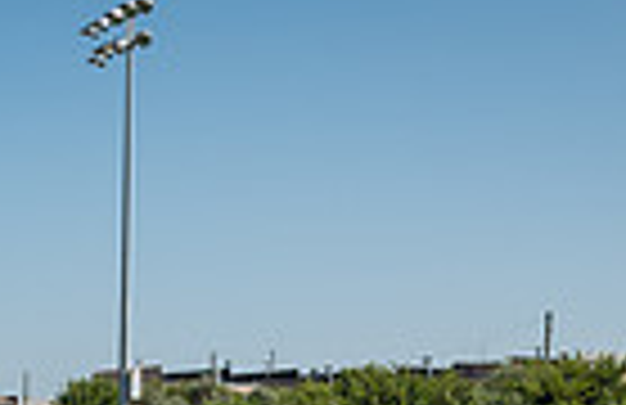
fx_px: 1861
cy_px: 848
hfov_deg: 18.2
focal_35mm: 108
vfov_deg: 11.1
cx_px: -105
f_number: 5
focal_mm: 24
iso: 100
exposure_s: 1/640
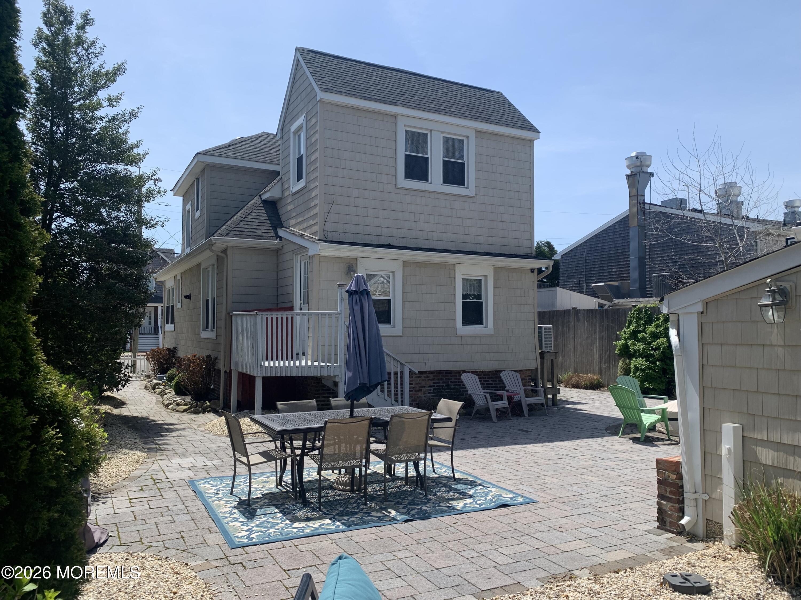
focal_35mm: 26
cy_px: 300
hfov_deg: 67.3
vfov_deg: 53.1
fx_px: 602
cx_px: 400
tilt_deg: +2.8
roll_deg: -0.1
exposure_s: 1/2481
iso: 25
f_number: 1.8
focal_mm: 4.25
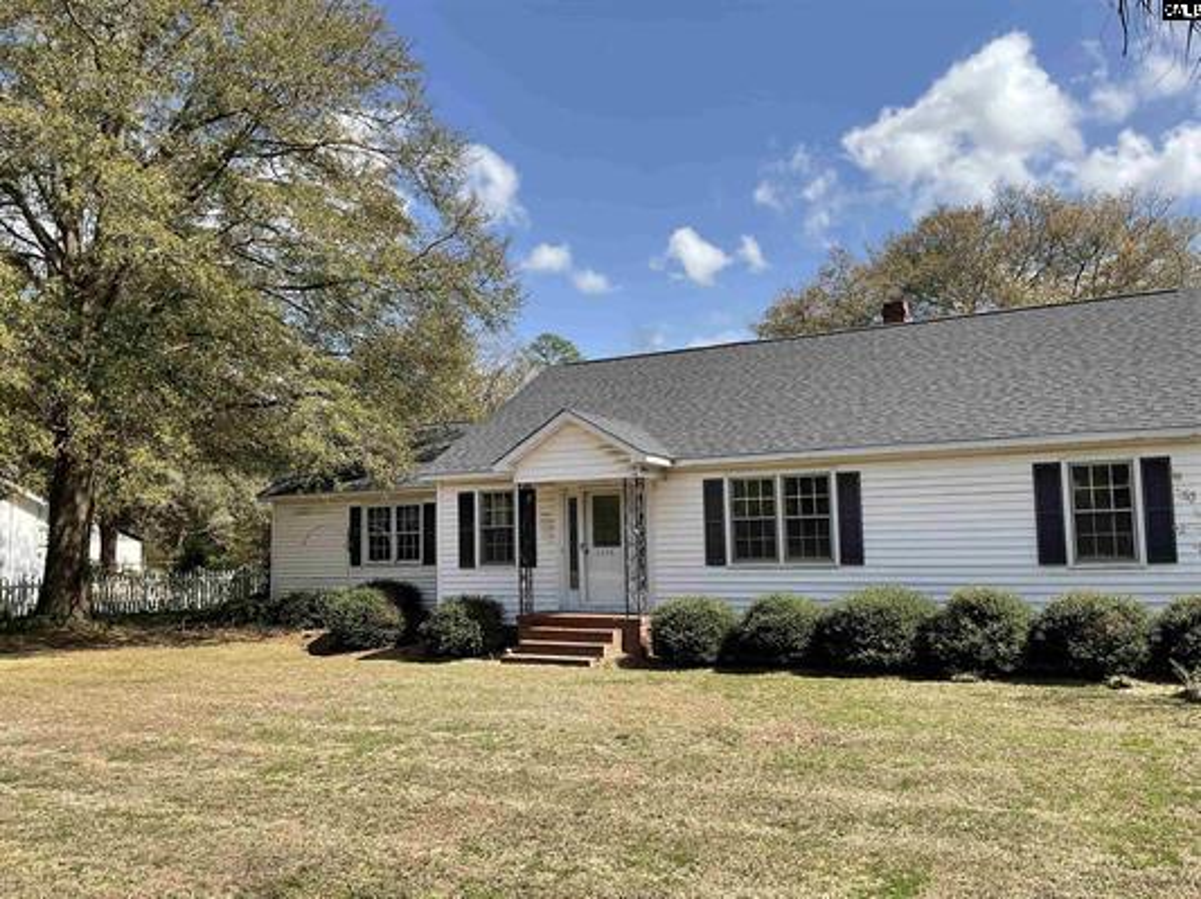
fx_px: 1005
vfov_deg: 48.2
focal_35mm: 29
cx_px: 600
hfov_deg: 61.7
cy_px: 450
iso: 16
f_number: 1.8
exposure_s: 1/1577
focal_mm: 3
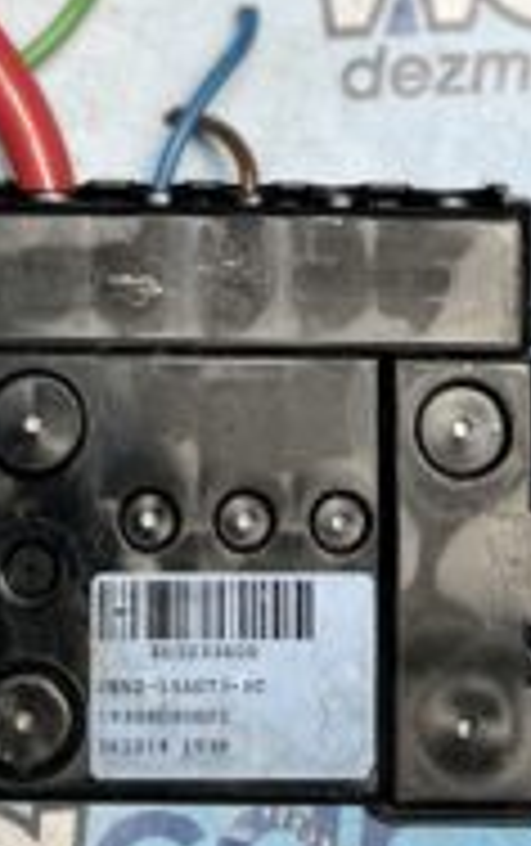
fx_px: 1939
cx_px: 230
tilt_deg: -86.8
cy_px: 79
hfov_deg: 15.6
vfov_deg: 23.9
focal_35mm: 84
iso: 32
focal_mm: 5.1
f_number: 1.6
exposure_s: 1/136
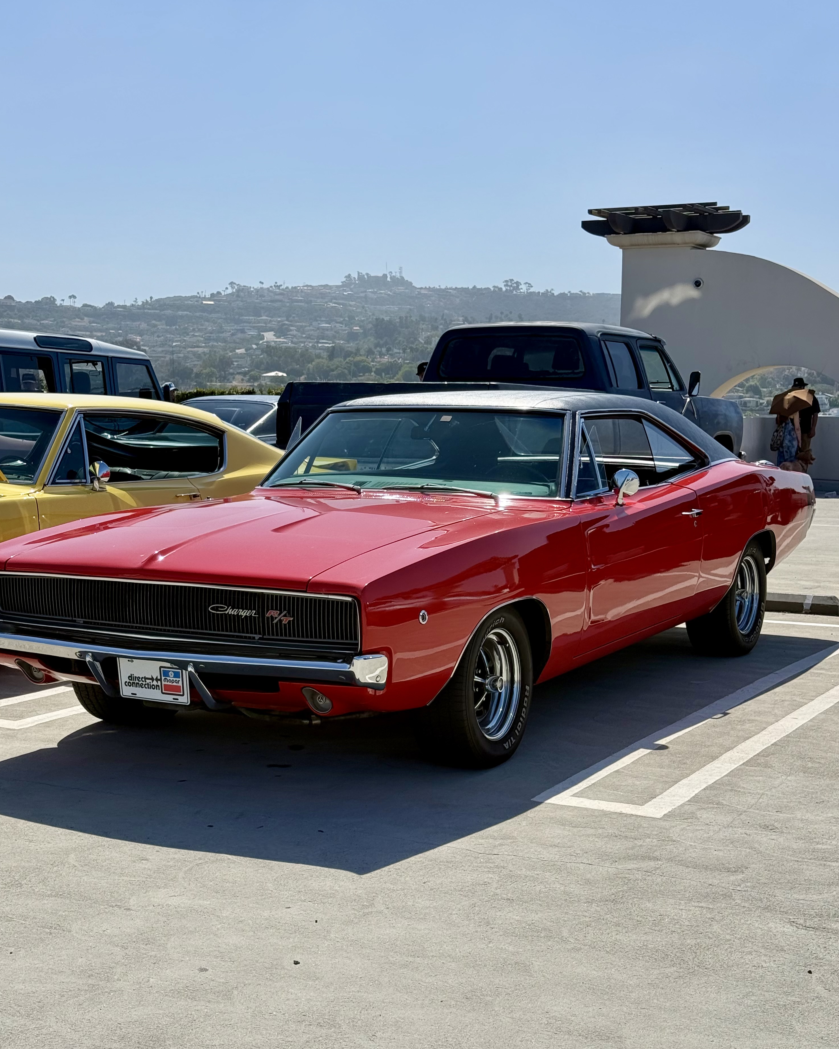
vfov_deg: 36.7
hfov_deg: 29.7
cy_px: 545
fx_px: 1583
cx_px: 411
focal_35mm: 51
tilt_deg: -4.8
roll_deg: -1.2
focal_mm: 6.76
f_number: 1.78
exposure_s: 1/4878
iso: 80
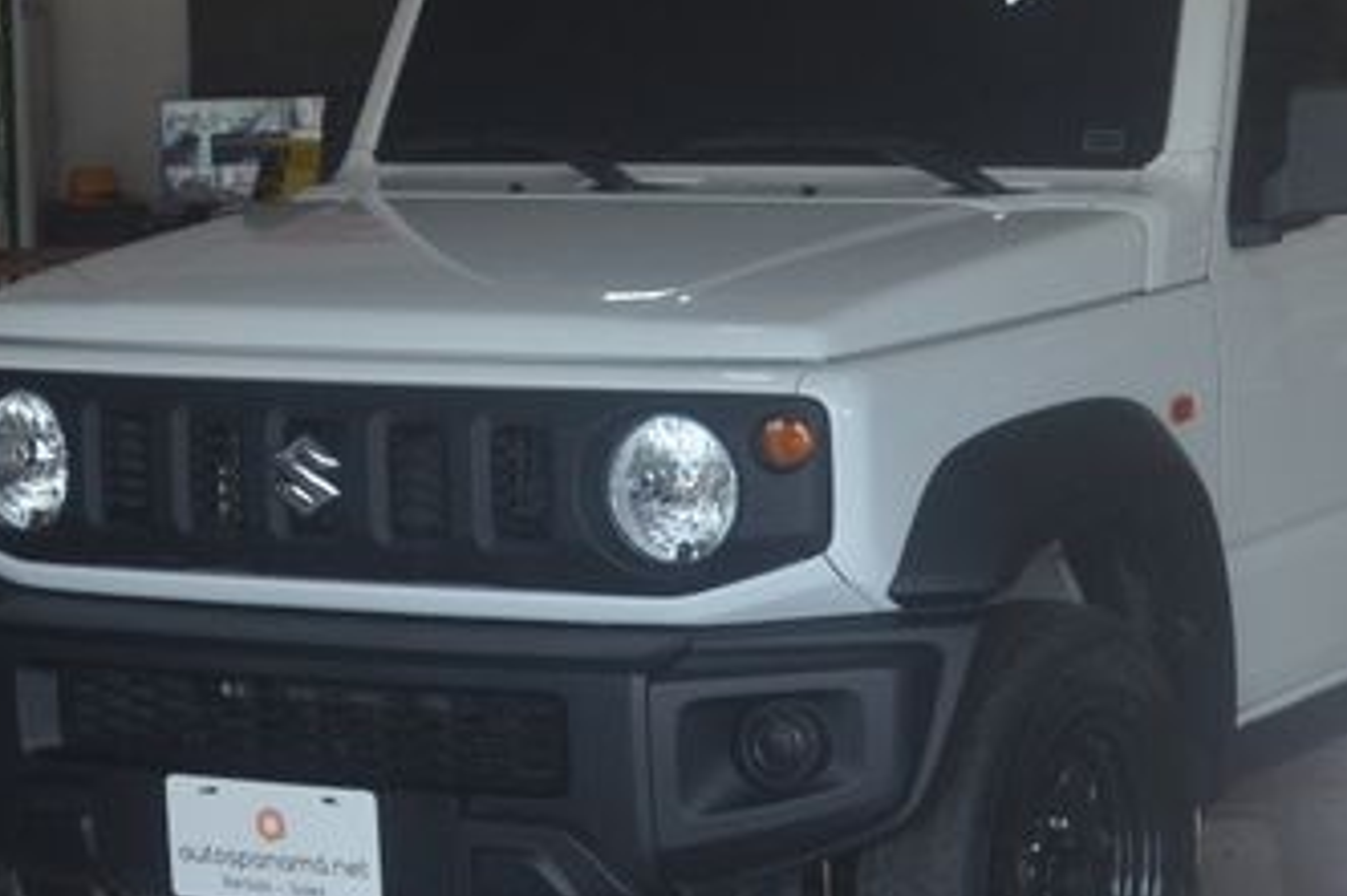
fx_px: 4749
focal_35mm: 127
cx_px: 893
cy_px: 296
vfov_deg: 10.8
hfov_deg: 16.1
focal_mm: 44
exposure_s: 1/100
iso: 400
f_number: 5.3
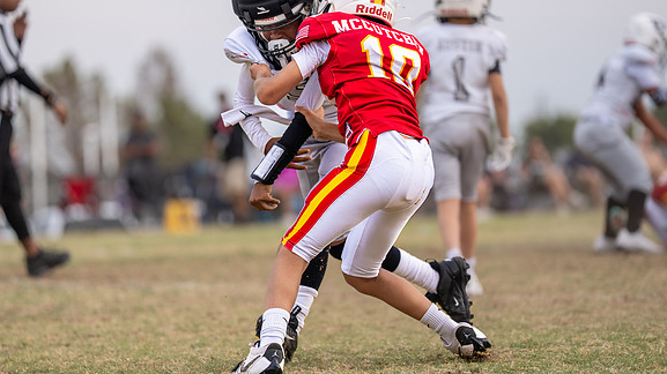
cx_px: 285
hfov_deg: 8.2
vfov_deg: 4.6
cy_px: 197
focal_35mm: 263
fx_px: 4650
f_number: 2.8
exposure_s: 1/1600
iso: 160
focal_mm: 200
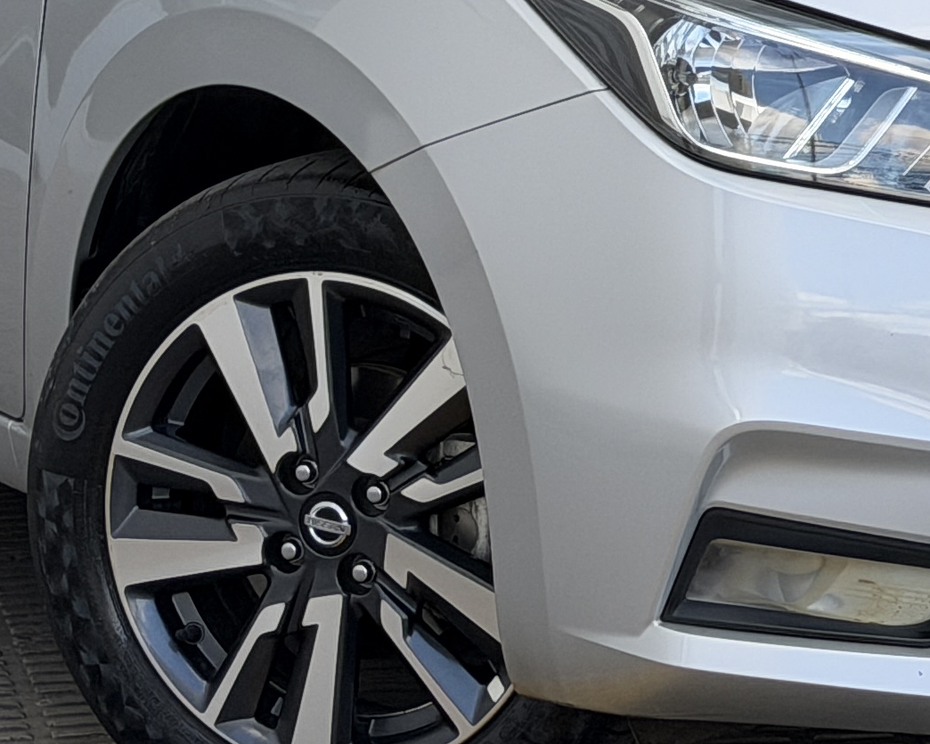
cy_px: -274
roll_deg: -0.2
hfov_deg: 10.6
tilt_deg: -3.1
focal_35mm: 181
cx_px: 724
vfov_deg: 8.4
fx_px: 4981
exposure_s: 1/583
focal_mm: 6.76
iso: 64
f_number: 1.78
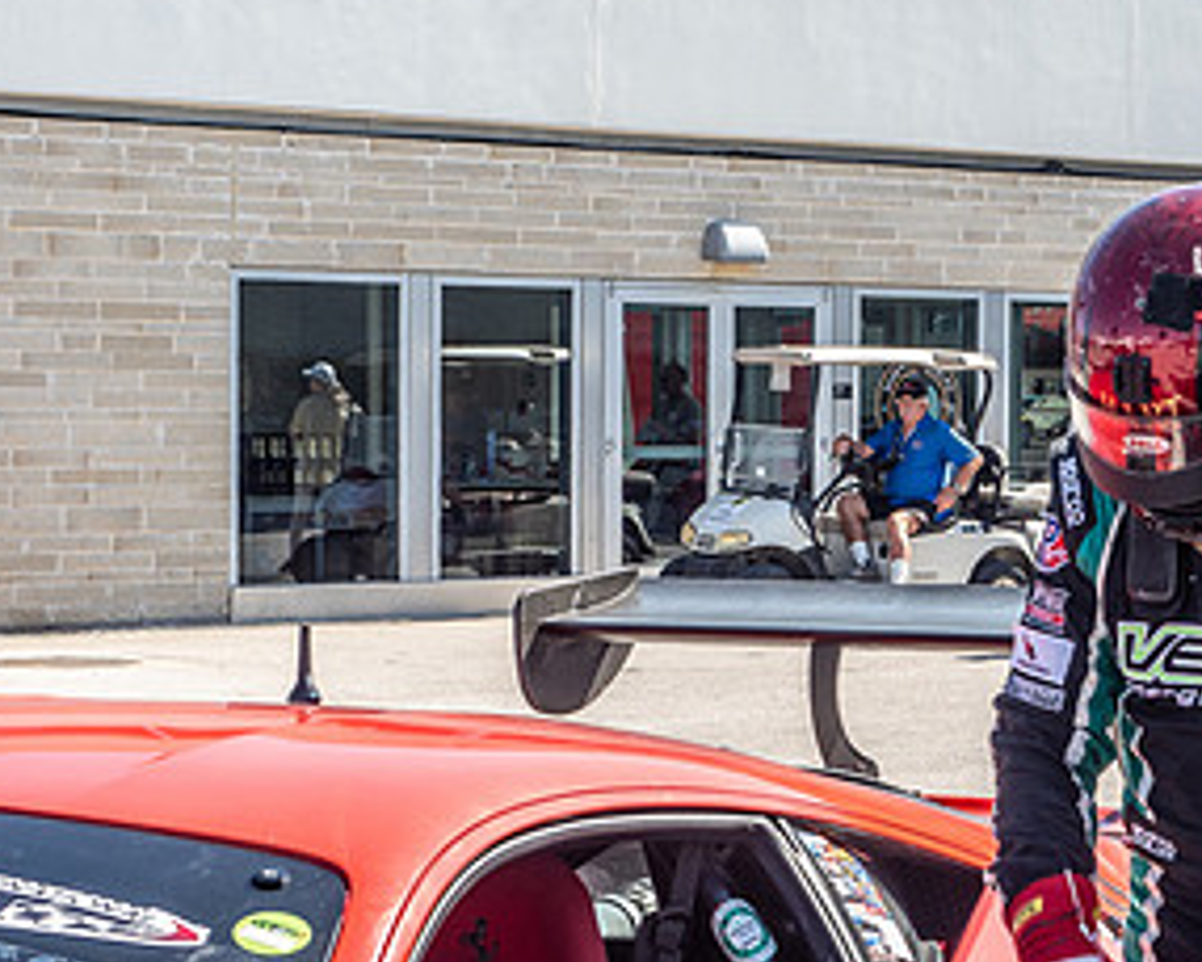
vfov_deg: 14.4
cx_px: 1093
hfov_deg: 17.7
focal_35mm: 107
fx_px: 3808
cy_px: 515
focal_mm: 27
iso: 64
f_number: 5.6
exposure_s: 1/125
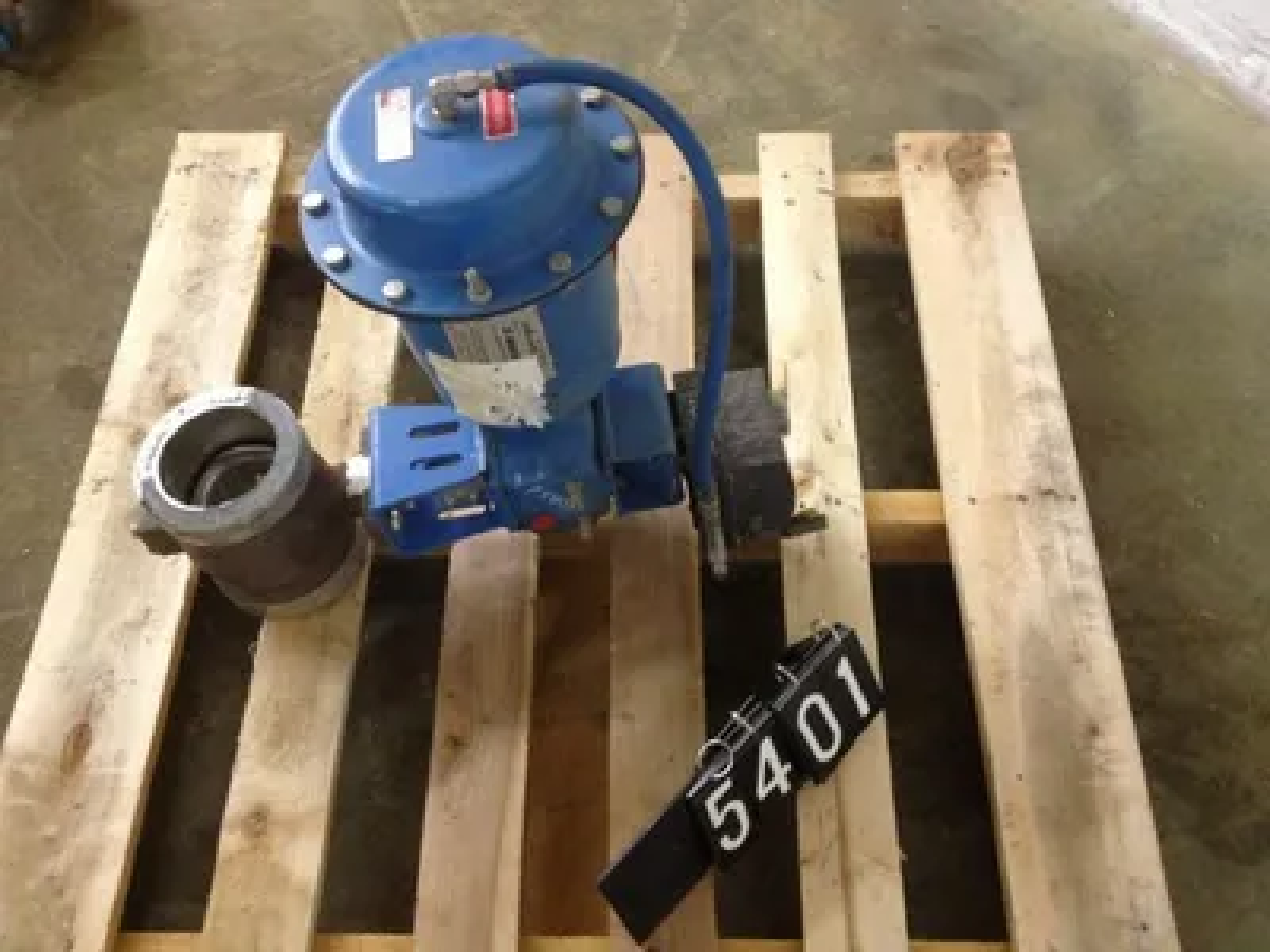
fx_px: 1284
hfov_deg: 52.6
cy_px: 476
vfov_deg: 40.7
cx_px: 635
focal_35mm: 35
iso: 250
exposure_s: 1/20
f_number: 2.4
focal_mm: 4.28
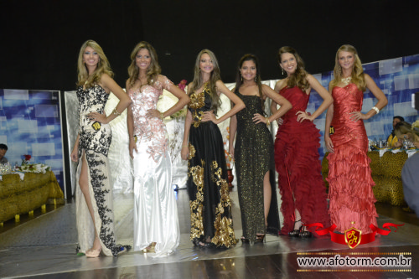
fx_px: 541
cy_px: 140
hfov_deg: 42.3
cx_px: 210
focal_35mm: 46
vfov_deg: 28.9
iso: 3200
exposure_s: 1/60
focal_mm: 31
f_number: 4
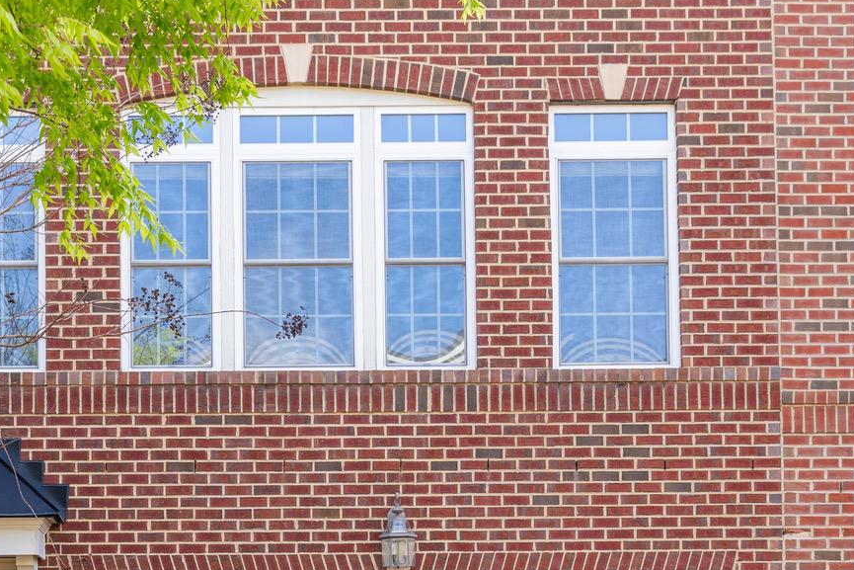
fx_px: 1684
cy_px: 661
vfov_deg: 18.3
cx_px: 322
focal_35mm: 71
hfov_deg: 28.3
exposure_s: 1/80
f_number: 4.5
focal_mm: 20
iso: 100
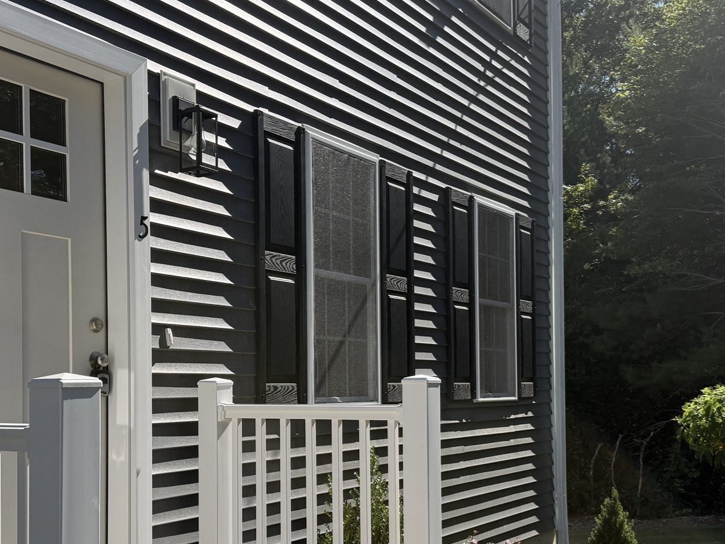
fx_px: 901
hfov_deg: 43.8
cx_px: 339
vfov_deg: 33.3
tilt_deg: +2.2
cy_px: 356
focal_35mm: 43
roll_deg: +0.4
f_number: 1.78
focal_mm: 6.76
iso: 100
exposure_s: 1/5319
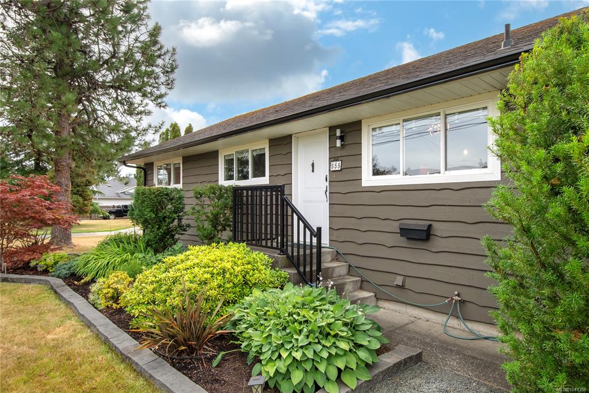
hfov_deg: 81.2
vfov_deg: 59.5
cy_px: 196
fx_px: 343
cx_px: 294
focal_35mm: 21
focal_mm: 14
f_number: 8
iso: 400
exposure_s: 1/1250
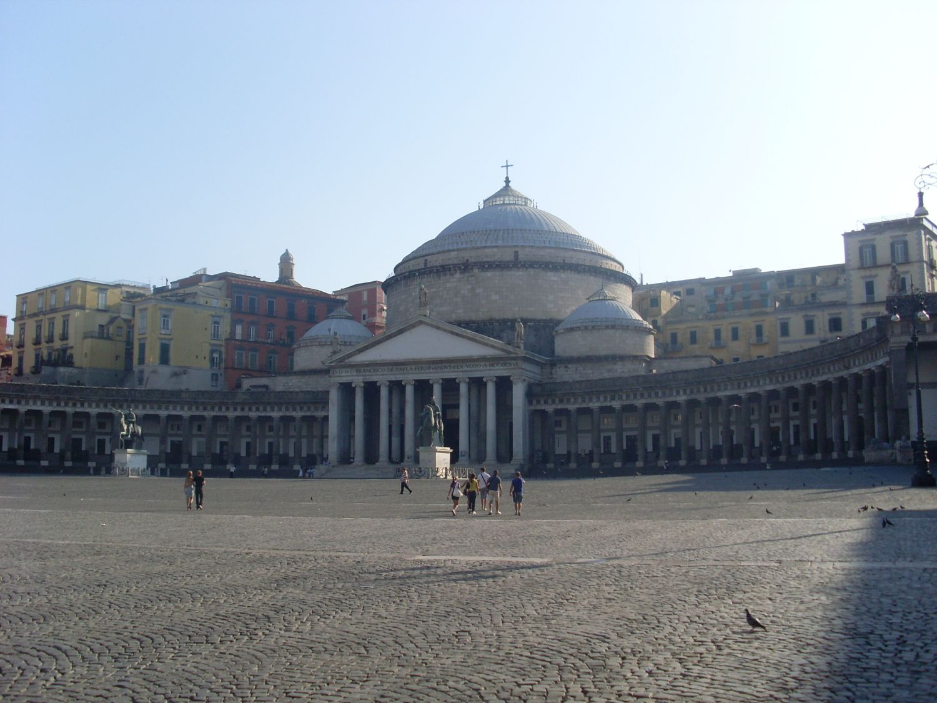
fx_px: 1029
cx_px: 468
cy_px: 352
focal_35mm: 38
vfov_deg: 37.7
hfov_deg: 49.0
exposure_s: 1/250
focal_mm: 6.3
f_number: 7.7
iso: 80
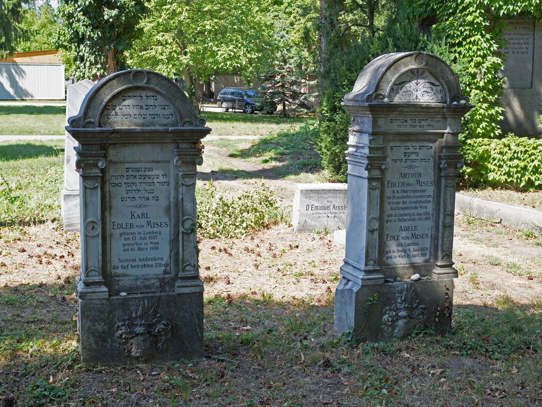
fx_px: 783
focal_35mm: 50
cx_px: 271
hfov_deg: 38.2
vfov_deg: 29.1
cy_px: 204
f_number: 4.5
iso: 200
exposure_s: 1/400
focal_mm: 25
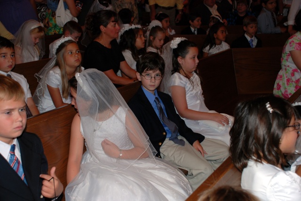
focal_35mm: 48
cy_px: 100
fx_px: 402
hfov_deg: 41.1
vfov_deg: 28.1
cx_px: 150
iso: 200
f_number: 4.2
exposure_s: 1/60
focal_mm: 32
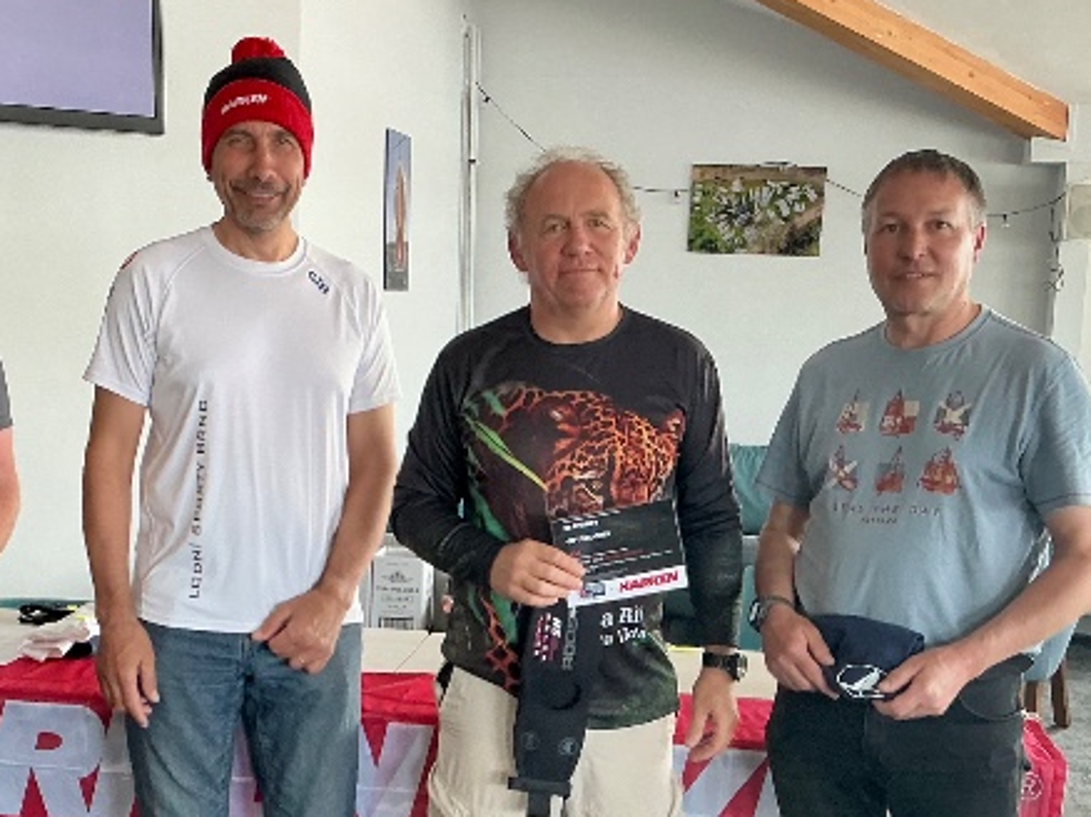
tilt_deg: -8.4
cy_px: 560
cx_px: 436
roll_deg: -0.5
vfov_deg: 27.3
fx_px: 1669
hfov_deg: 36.1
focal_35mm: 53
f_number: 1.8
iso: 80
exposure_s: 1/60
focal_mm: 3
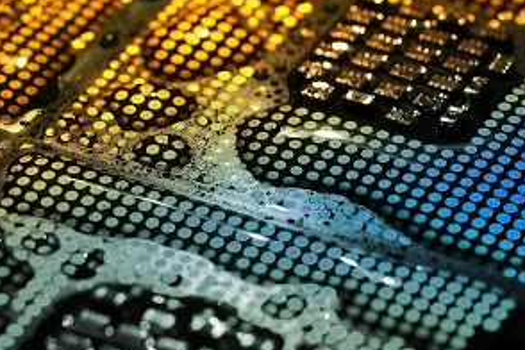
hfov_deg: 12.7
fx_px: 2362
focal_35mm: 162
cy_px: 105
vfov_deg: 8.5
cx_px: 320
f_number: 11
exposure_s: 1/200
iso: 250
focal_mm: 60
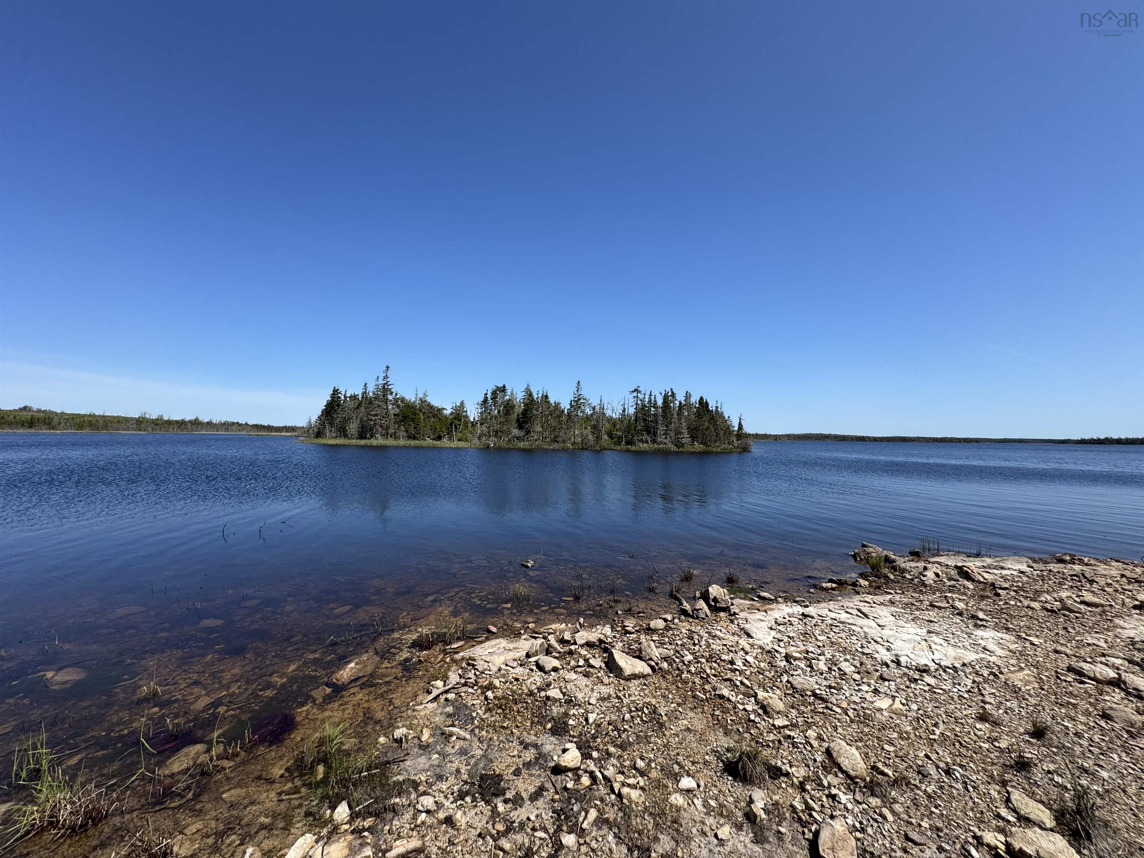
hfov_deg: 102.1
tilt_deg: +2.5
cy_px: 429
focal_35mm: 14
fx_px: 463
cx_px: 572
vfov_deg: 85.7
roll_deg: -2.0
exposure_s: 1/2208
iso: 50
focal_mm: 2.22
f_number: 2.2
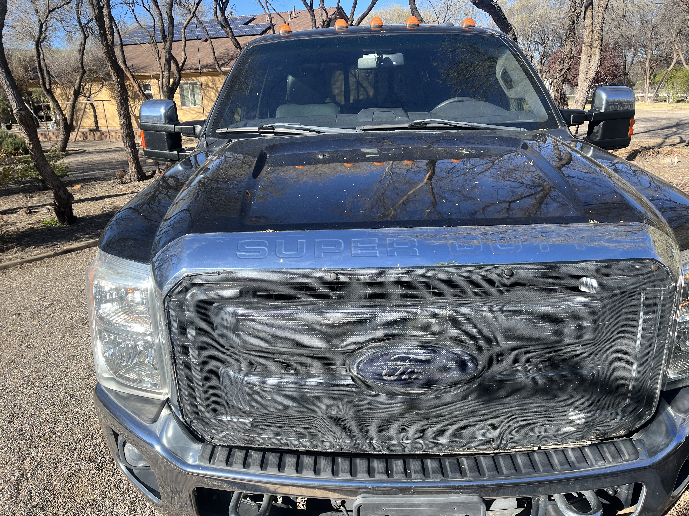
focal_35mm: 26
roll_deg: +2.3
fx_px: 518
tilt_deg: -16.6
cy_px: 258
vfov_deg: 53.1
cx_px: 344
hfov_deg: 67.3
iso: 50
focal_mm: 5.1
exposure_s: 1/967
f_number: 1.6
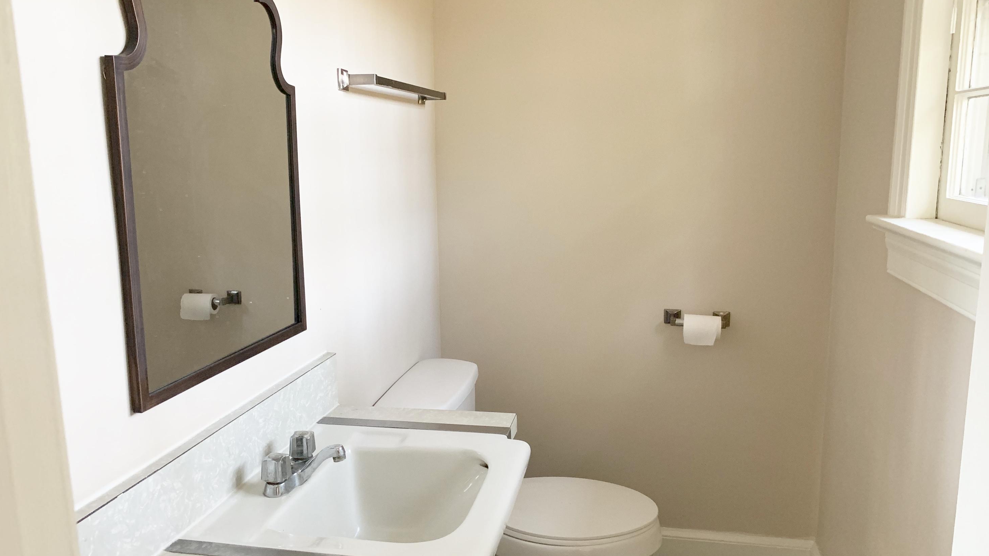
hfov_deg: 66.1
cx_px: 499
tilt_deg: -9.6
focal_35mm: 29
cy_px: 290
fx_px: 760
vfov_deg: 40.2
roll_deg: +0.9
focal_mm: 4.25
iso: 400
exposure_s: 1/59
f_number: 1.8
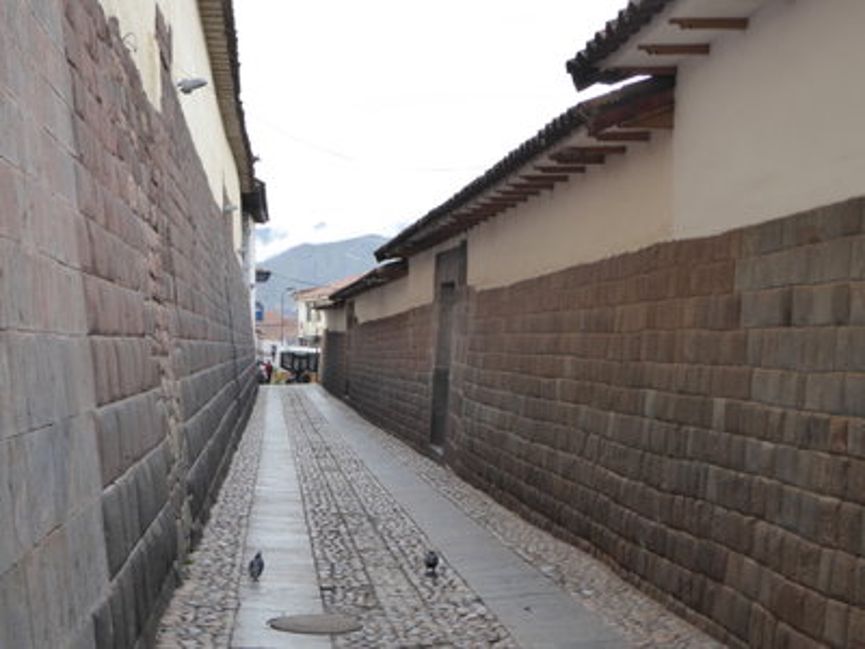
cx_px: 432
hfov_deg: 33.8
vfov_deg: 25.7
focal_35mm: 57
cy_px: 324
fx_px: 1424
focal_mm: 9.6
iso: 200
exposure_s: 1/125
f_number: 4.1
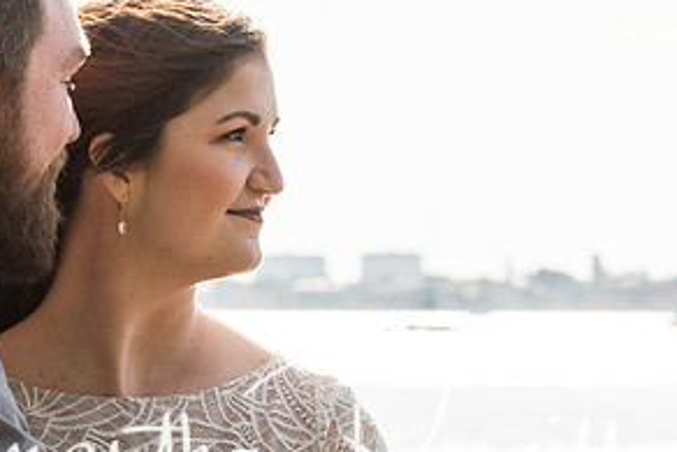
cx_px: 169
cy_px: 246
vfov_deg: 4.5
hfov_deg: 6.7
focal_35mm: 309
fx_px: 5814
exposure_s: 1/1000
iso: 200
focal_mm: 92
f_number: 8
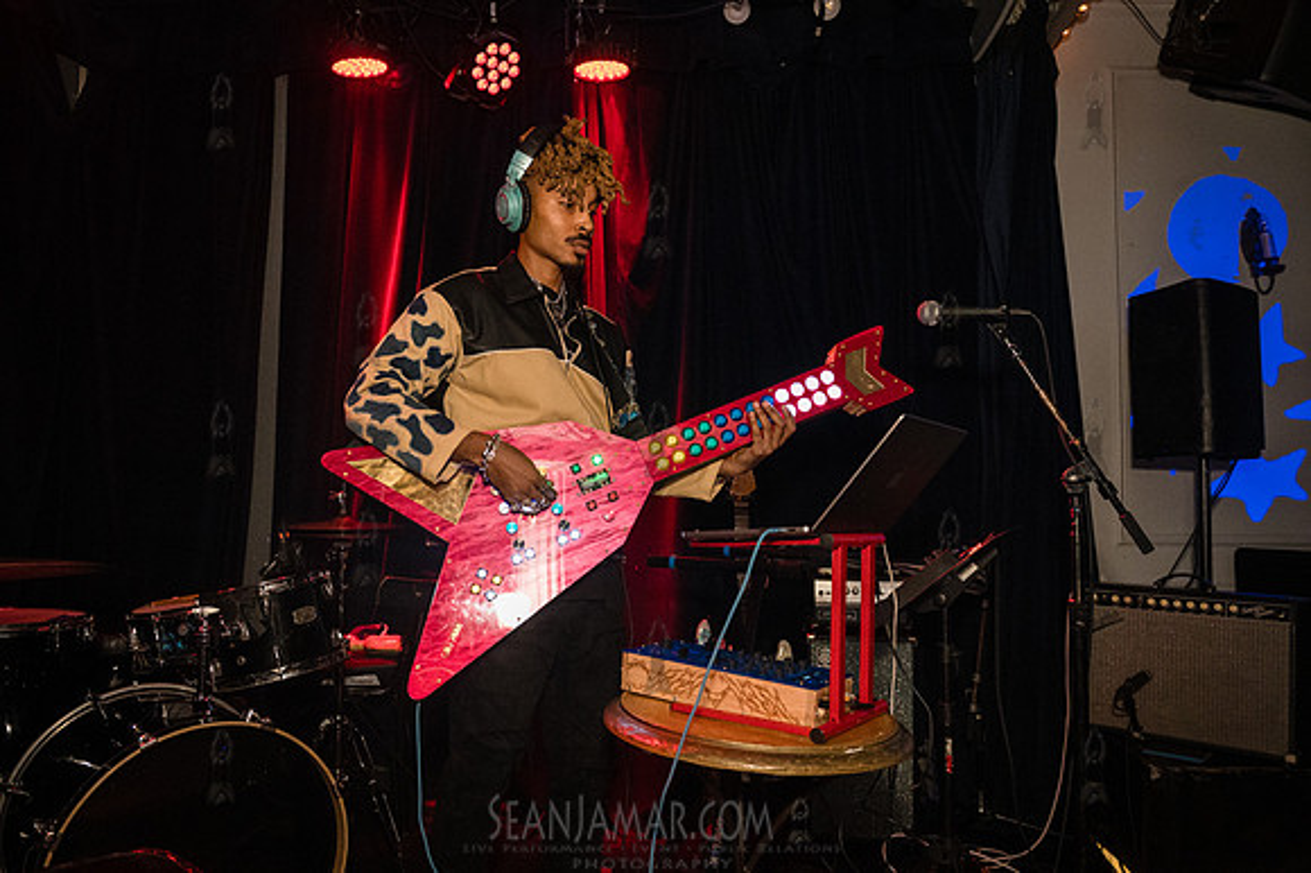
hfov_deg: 67.4
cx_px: 656
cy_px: 436
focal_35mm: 27
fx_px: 983
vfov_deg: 47.9
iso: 12800
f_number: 3.5
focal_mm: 27
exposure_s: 1/320
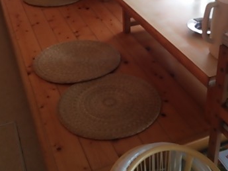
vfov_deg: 27.4
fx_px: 342
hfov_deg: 36.4
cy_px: 34
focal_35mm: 52
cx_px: 154
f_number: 2.5
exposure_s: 1/60
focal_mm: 4.21
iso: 50
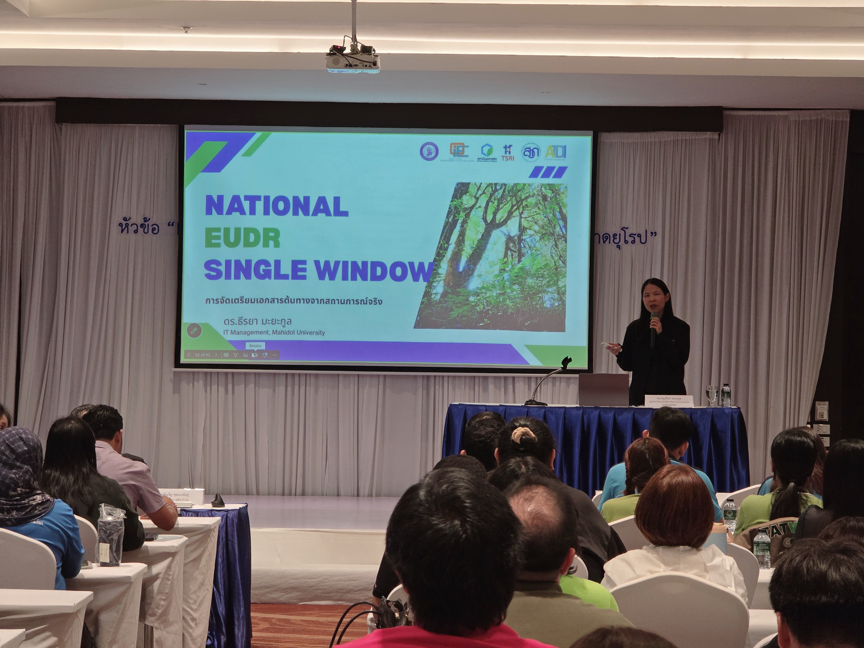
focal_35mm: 115
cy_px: 324
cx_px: 432
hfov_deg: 17.1
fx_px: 2870
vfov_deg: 12.9
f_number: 3.4
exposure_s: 1/120
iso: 500
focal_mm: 18.6
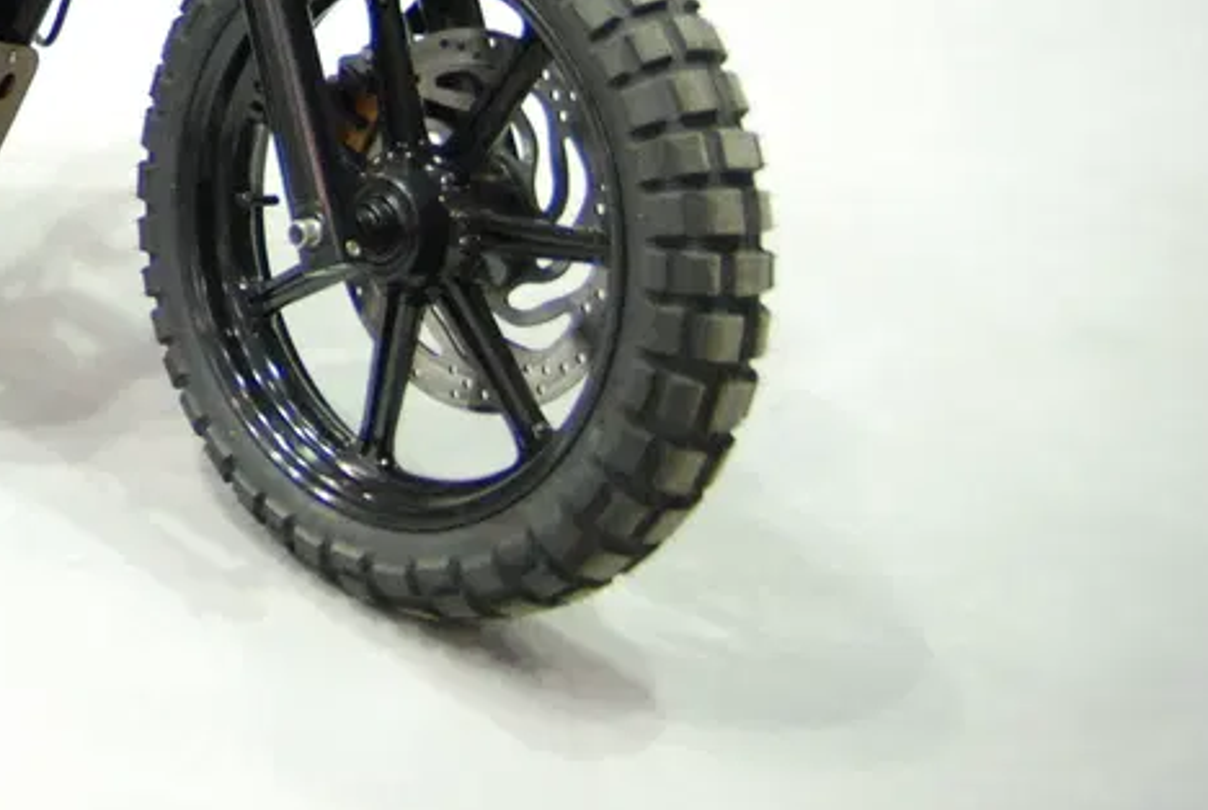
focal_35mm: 65
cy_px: -174
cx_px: -265
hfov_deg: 27.0
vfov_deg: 19.6
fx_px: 2195
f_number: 2.8
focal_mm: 17
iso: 1000
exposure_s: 1/125
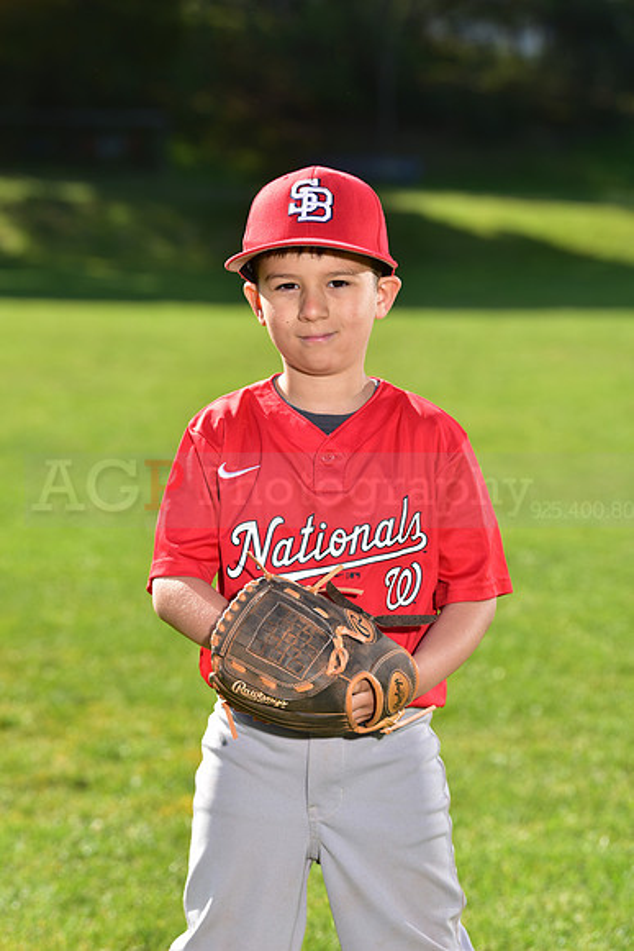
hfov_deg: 11.4
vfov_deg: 17.1
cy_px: 476
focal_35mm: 120
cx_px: 317
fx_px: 3168
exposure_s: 1/250
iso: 80
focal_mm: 120
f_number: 5
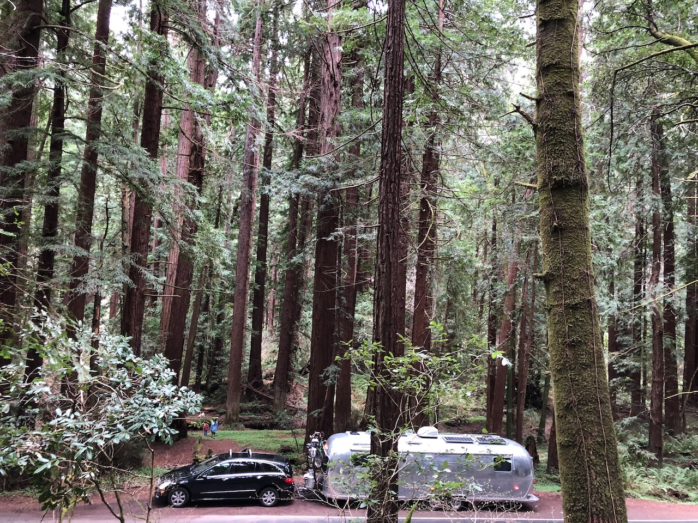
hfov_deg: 63.4
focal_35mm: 28
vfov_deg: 49.7
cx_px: 349
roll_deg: -2.0
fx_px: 565
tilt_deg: +5.5
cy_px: 262
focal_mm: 4
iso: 40
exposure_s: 1/15
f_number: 1.8
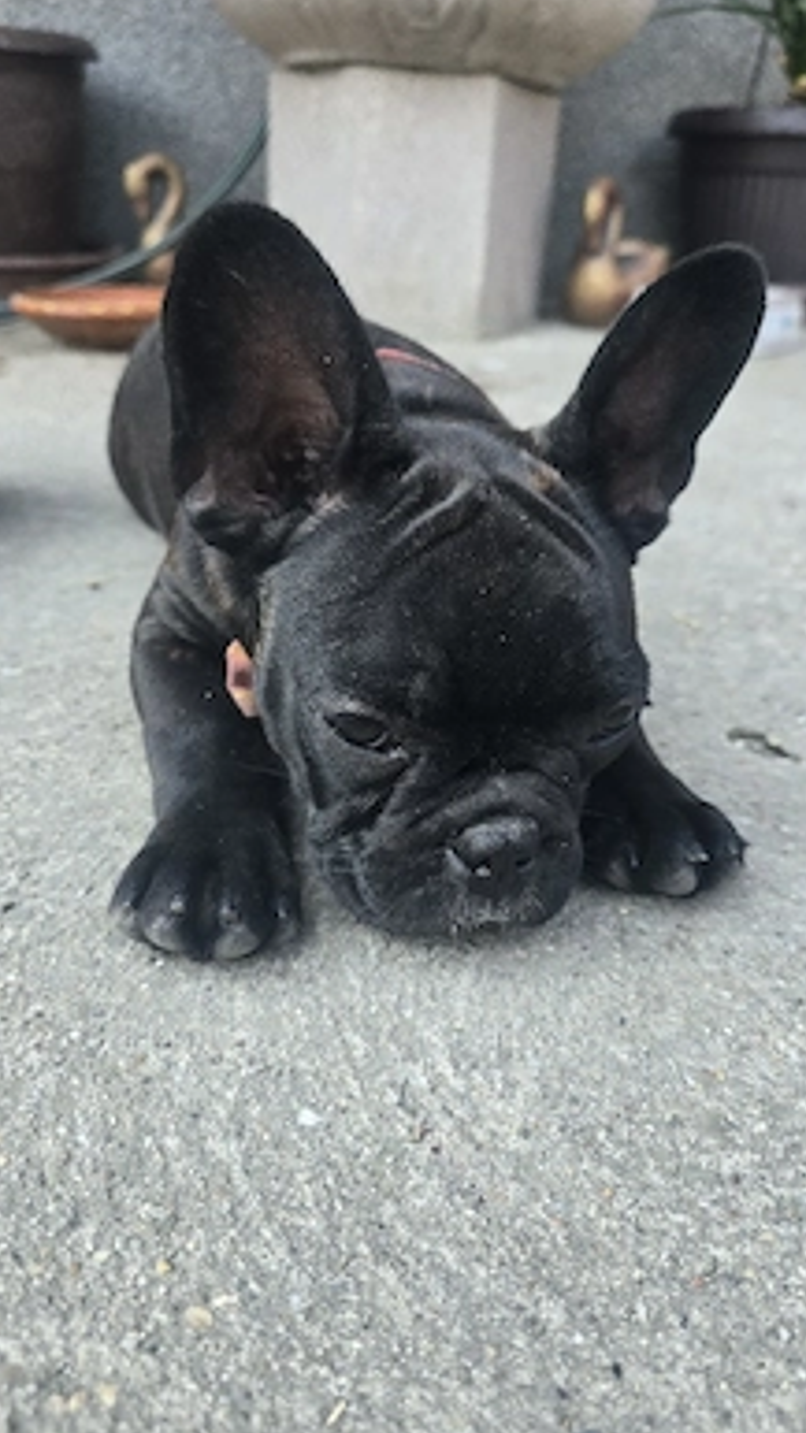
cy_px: 728
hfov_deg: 44.3
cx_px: 435
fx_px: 988
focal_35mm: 26
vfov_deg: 71.9
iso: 50
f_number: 1.7
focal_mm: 6.3
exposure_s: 1/182
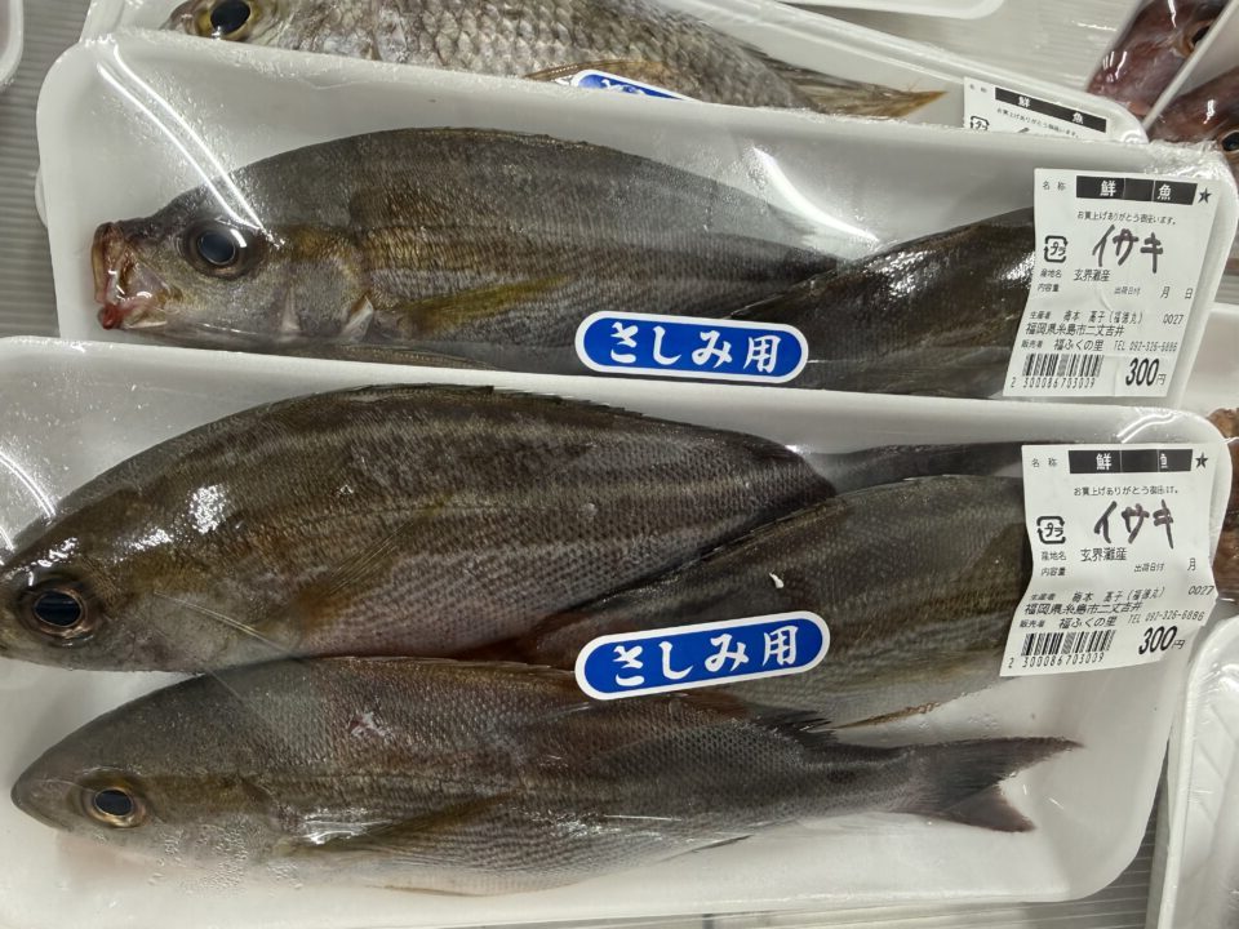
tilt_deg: -66.6
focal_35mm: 24
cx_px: 620
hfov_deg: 71.6
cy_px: 464
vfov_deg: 56.8
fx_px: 859
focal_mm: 2.22
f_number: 2.2
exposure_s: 1/60
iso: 200
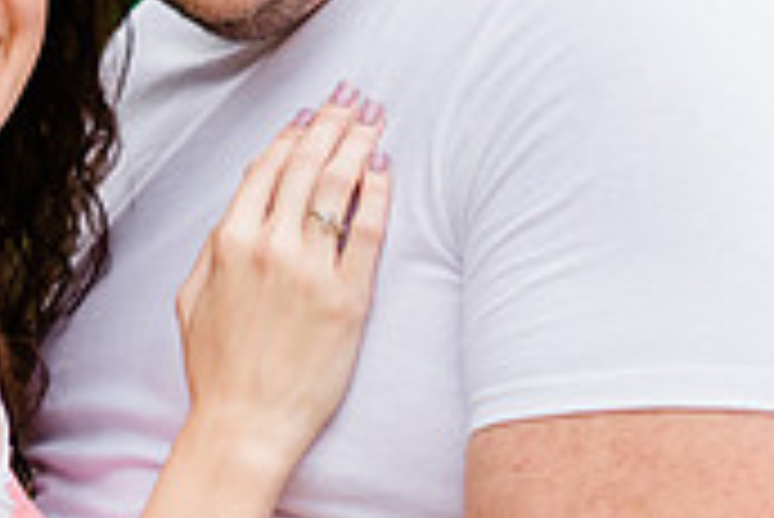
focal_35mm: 287
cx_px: -130
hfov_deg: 7.1
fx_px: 6176
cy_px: 2
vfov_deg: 4.8
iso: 320
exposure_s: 1/160
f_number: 2.8
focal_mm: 85
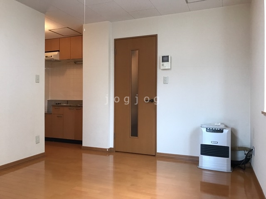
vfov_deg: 49.7
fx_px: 215
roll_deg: -0.4
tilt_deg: +1.0
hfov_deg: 63.4
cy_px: 100
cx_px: 133
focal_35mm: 28
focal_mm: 3.99
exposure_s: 1/33
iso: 32
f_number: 1.8
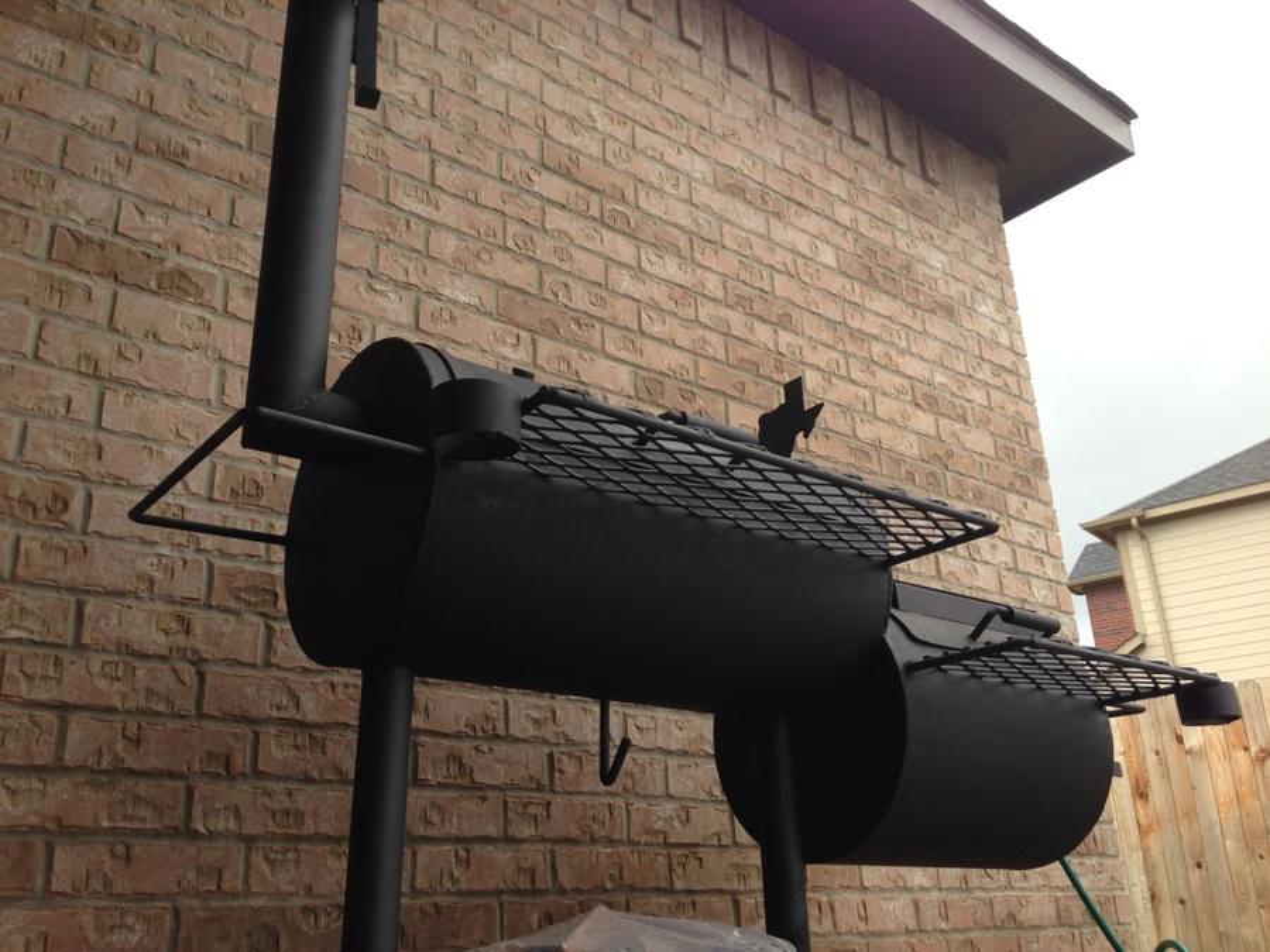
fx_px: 1211
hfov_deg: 55.4
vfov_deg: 42.9
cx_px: 635
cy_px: 476
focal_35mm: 33
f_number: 2.4
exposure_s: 1/254
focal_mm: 4.1
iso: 50
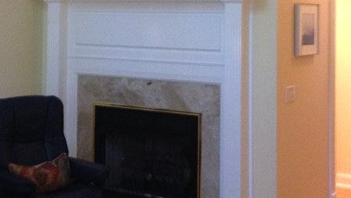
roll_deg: -0.9
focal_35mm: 82
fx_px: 764
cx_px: 126
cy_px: -19
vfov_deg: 14.4
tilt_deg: +1.1
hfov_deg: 25.8
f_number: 2.4
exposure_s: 1/17
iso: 320
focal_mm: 4.12
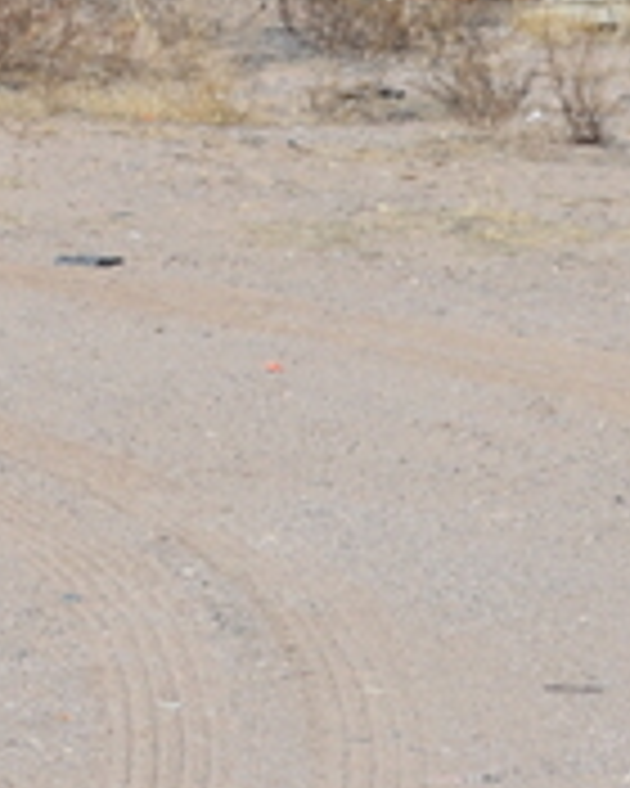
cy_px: -462
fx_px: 10294
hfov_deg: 3.5
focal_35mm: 442
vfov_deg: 4.4
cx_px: -774
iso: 100
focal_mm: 55
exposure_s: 1/250
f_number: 8
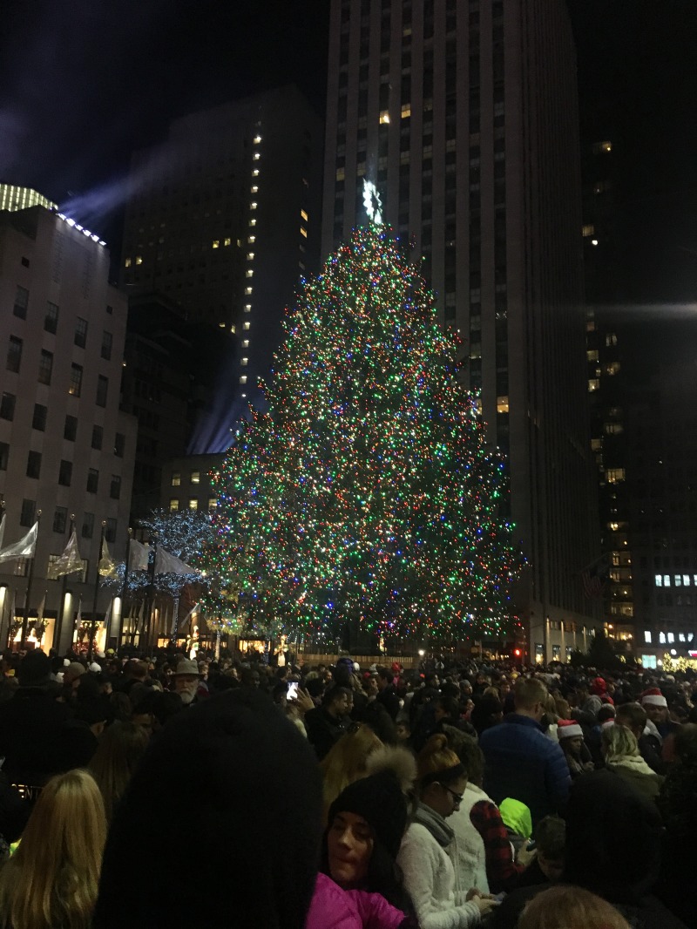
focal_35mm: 29
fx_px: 778
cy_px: 464
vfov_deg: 61.6
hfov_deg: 48.2
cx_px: 348
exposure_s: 1/30
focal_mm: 4.15
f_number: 2.2
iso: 200
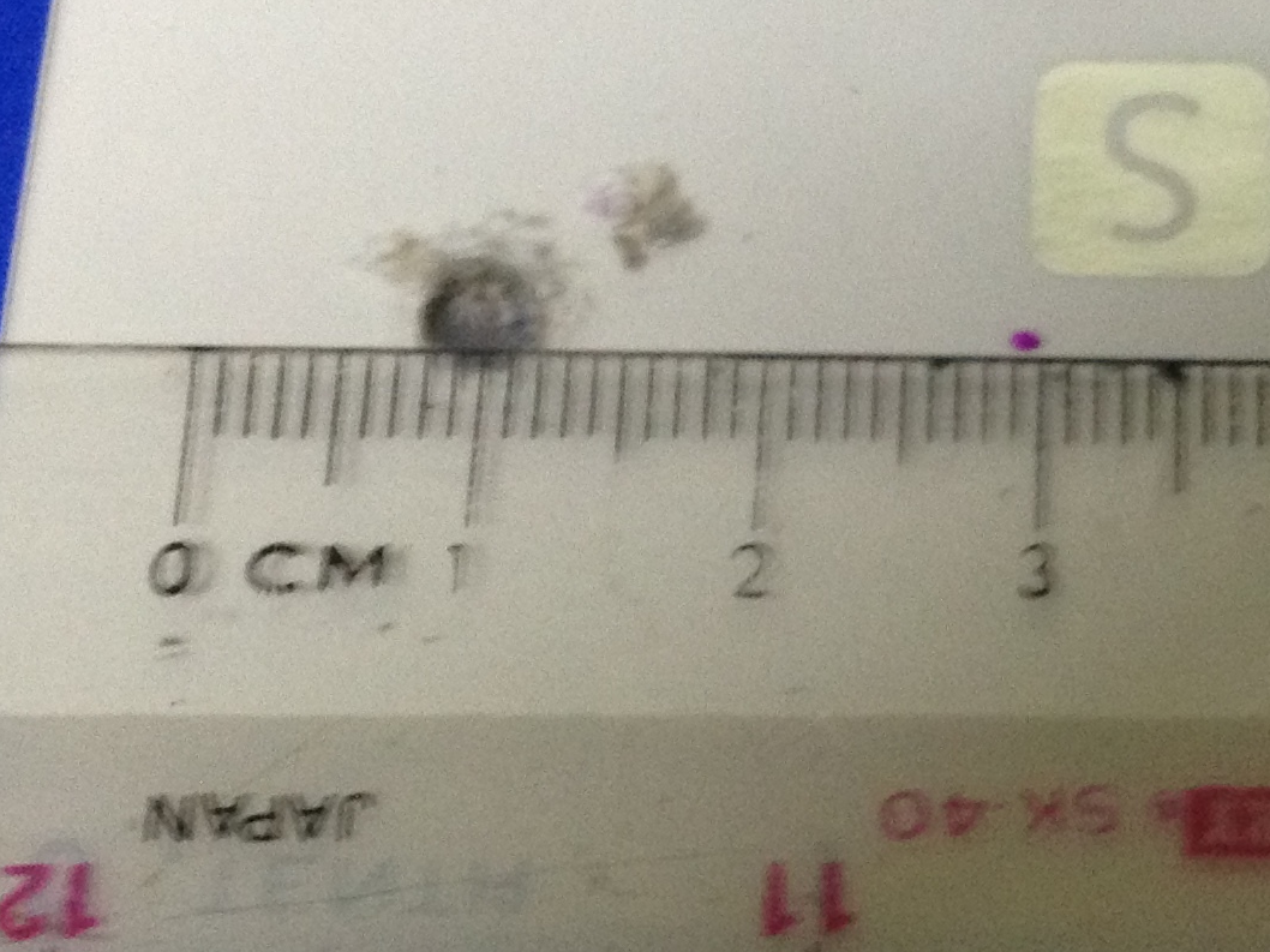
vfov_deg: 13.7
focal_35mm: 108
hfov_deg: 17.4
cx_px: 1515
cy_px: 387
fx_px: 3961
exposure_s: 1/20
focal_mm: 4.28
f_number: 2.4
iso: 200
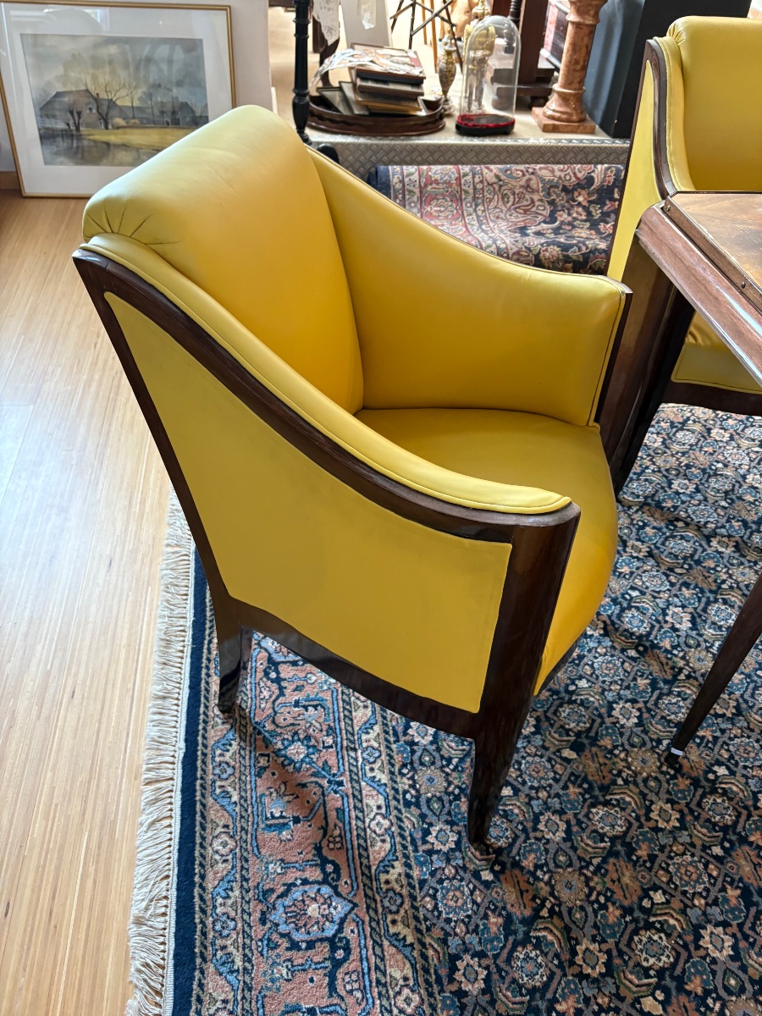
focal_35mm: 26
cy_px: 508
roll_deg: -3.1
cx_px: 381
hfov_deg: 53.1
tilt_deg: -42.2
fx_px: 763
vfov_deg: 67.3
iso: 200
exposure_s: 1/50
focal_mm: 5.96
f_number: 1.6
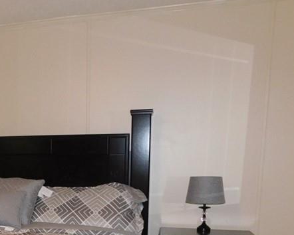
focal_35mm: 52
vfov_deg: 27.6
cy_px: 229
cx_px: 5
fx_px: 453
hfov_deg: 33.2
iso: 200
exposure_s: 1/30
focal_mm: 4
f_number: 3
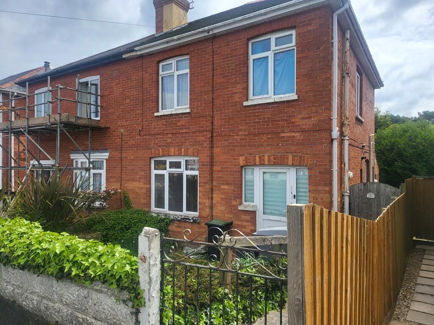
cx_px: 217
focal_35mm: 24
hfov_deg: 71.6
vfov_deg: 56.8
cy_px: 162
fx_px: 301
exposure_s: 1/2359
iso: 40
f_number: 1.8
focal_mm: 5
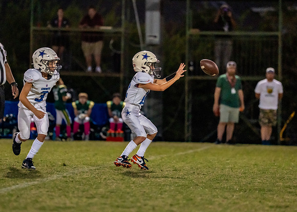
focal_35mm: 281
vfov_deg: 5.1
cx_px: 149
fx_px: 2372
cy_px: 95
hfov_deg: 7.2
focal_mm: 200
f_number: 2.8
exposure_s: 1/1000
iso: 4000
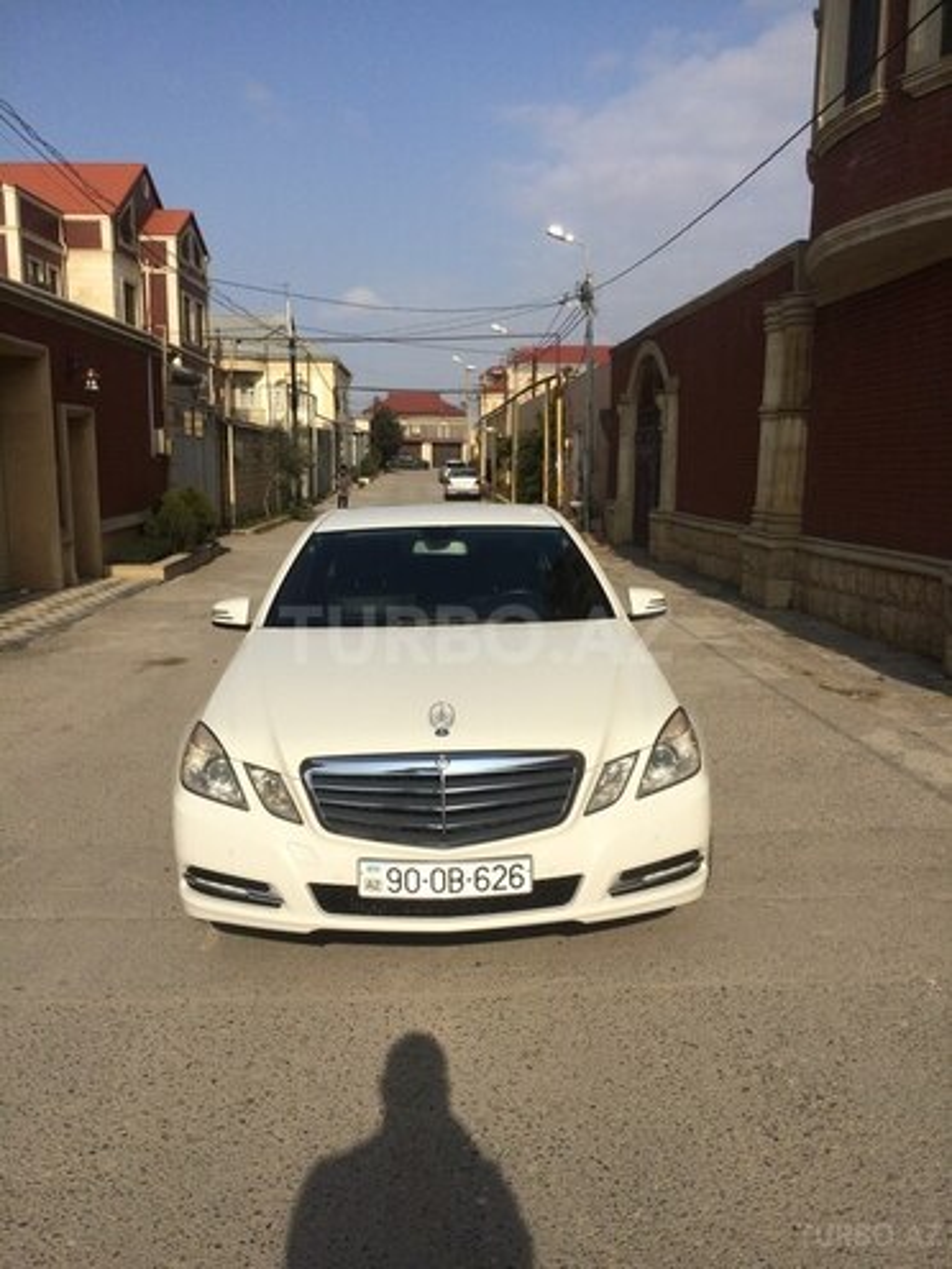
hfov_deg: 48.2
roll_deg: +0.7
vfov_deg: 61.7
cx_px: 476
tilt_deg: -10.8
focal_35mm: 29
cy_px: 634
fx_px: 1063
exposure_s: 1/4115
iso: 32
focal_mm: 4.15
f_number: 2.2
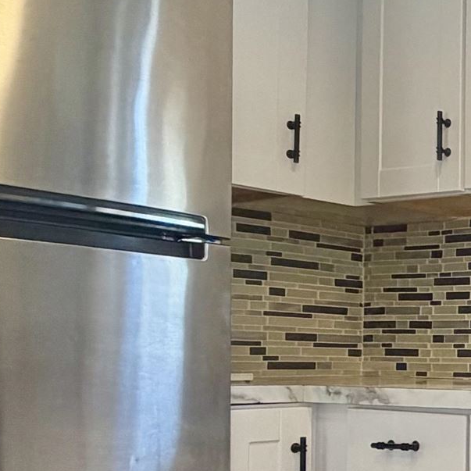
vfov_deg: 26.9
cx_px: 876
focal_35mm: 63
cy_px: 355
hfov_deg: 19.4
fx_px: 970
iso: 125
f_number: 2.2
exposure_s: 1/120
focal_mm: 2.22
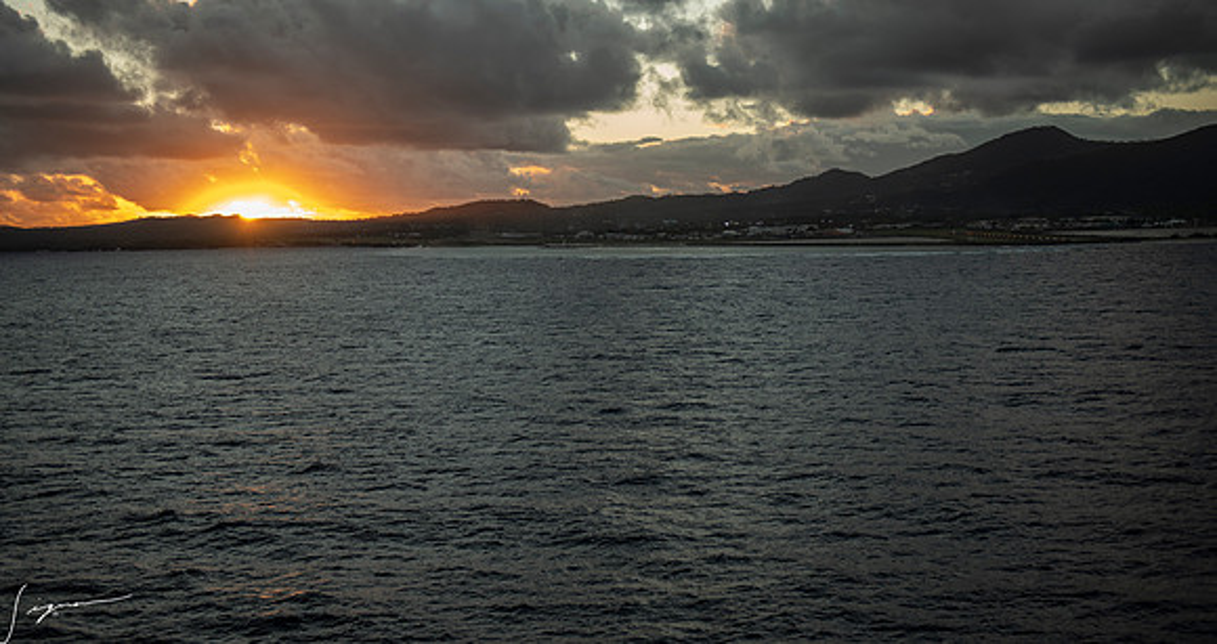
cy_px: 349
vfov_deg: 22.4
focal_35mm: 51
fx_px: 1628
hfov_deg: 41.0
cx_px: 628
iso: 320
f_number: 2.8
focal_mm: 45
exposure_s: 1/250
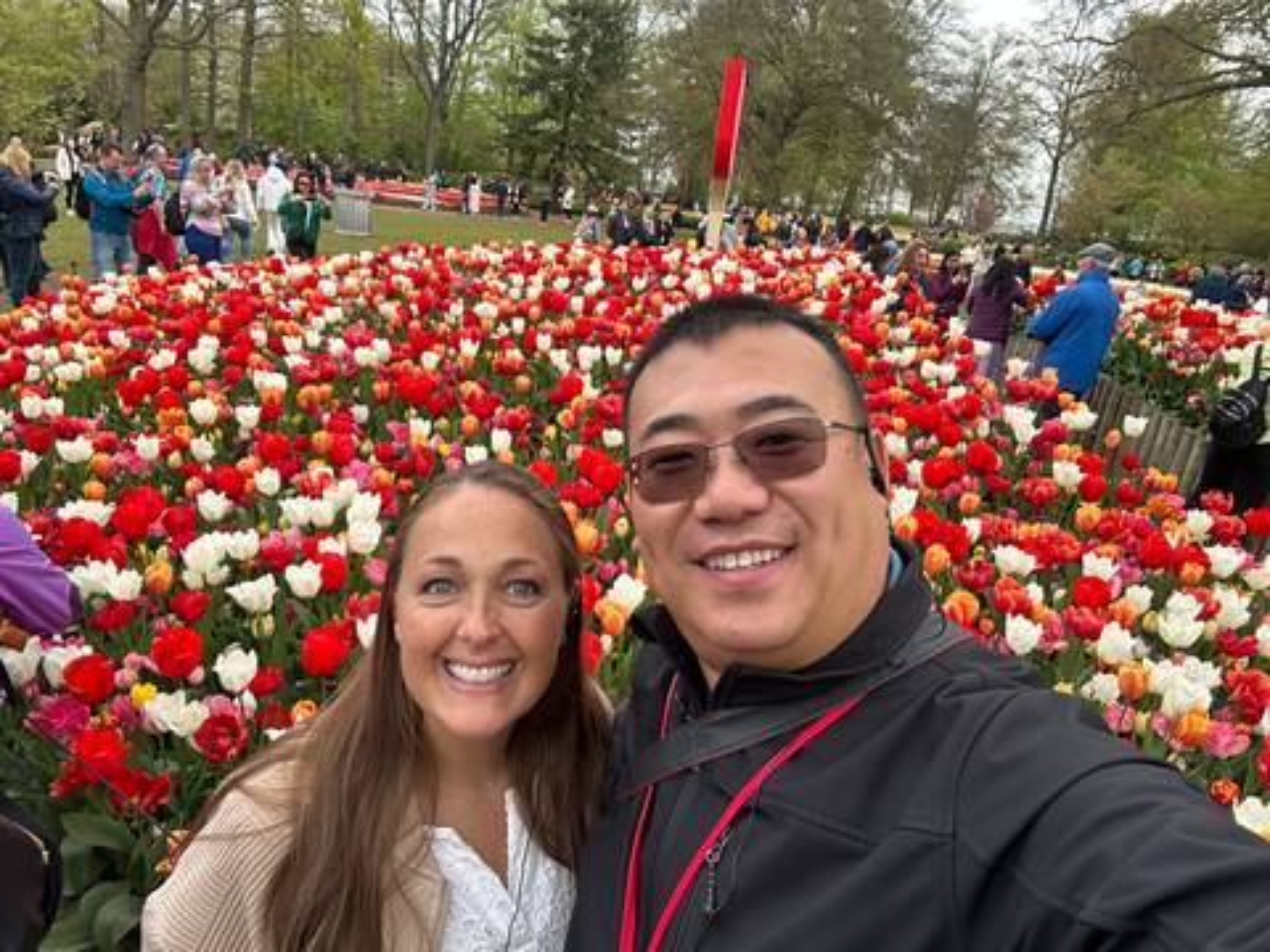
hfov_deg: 73.9
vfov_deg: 58.9
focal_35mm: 23
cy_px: 476
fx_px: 844
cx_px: 635
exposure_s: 1/124
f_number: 1.9
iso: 20
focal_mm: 2.69
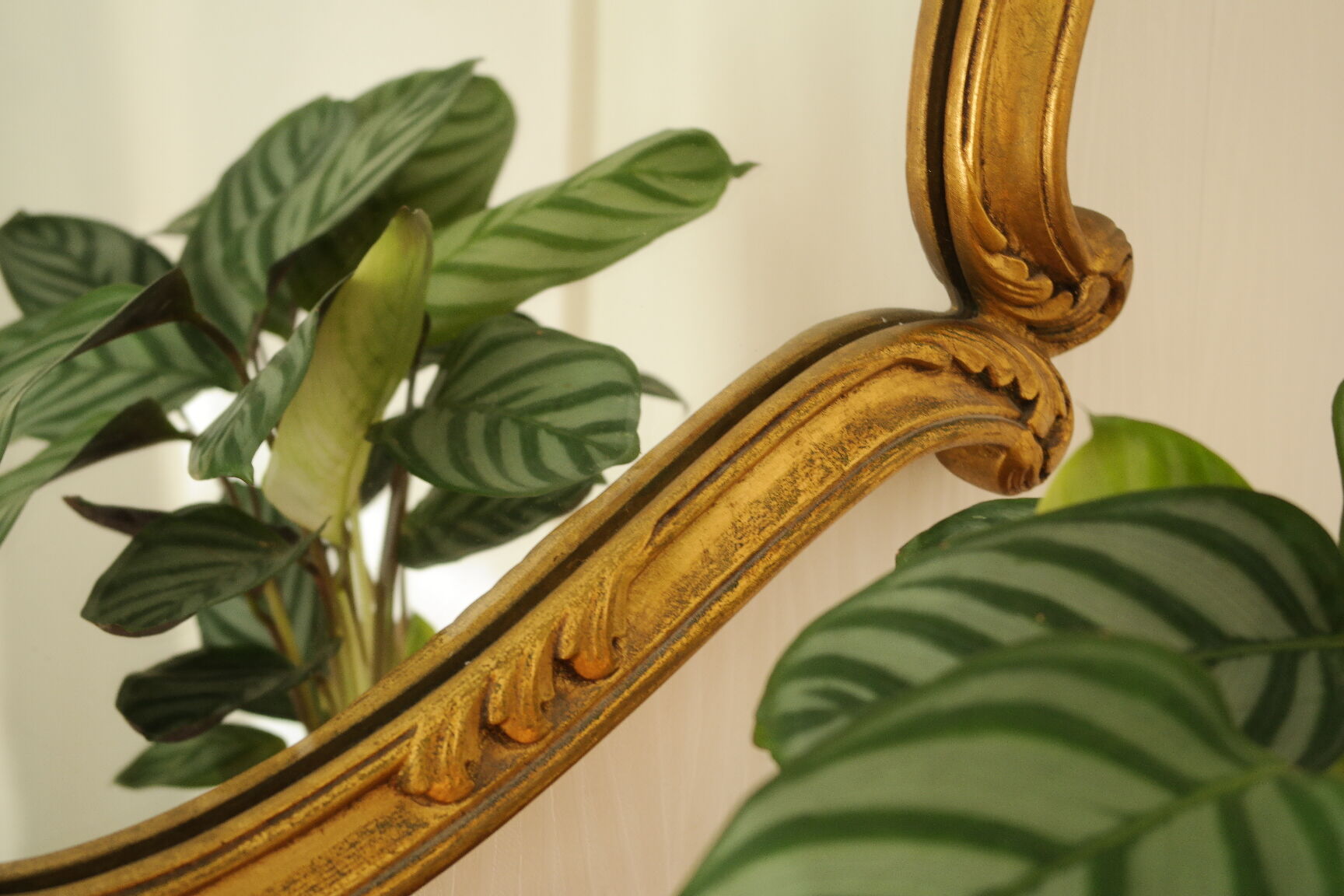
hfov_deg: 37.5
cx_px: 672
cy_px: 448
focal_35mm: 53
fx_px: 1979
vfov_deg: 25.5
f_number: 5.6
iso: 400
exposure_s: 1/30
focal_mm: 35
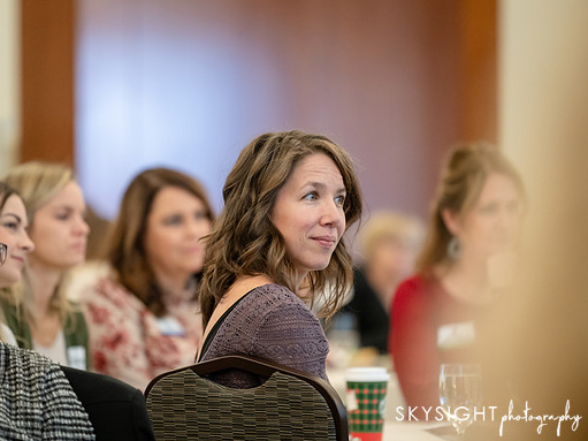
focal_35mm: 223
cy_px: 219
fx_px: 3787
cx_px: 264
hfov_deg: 8.9
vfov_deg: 6.7
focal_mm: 200
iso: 3200
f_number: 2.8
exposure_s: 1/320
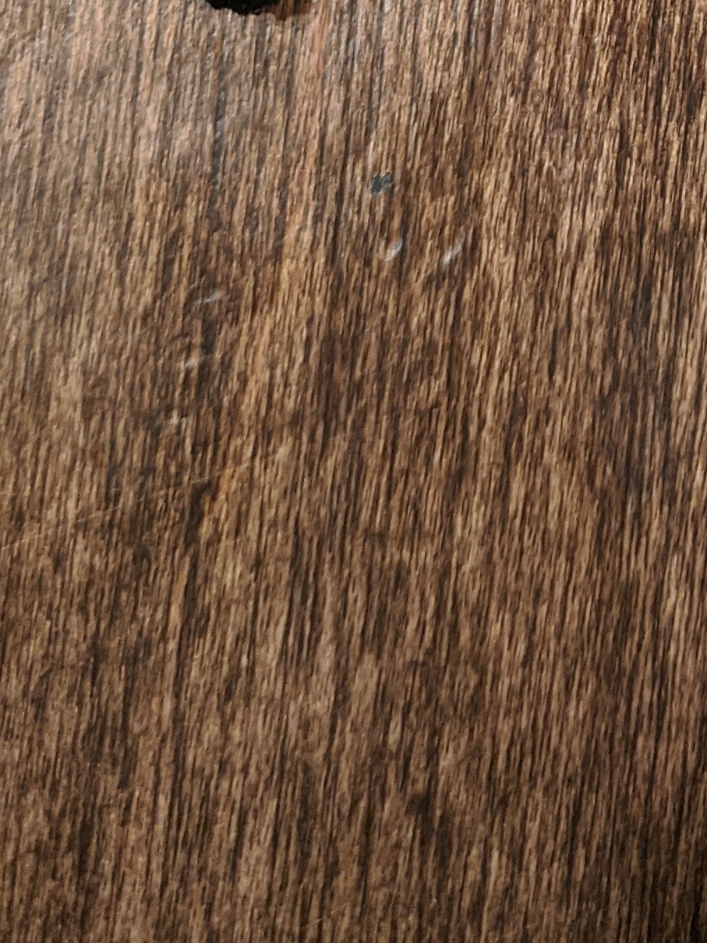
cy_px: -471
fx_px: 2370
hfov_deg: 16.4
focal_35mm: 87
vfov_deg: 19.6
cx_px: 794
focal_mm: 4.67
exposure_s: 1/40
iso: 504
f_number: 2
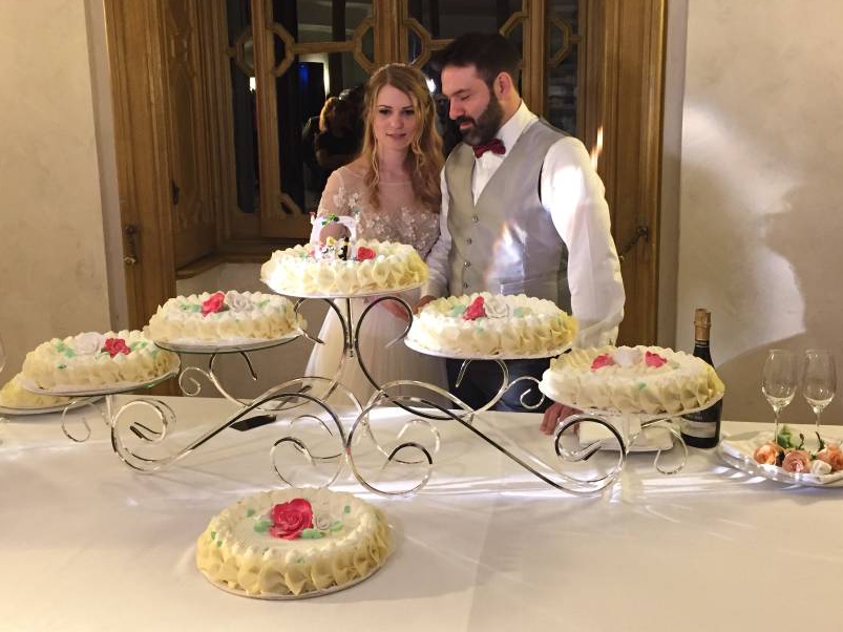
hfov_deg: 50.1
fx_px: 901
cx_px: 387
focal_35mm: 37
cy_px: 279
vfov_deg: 38.6
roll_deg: +1.8
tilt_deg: -10.8
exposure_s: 1/33
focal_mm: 4.15
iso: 200
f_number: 2.2
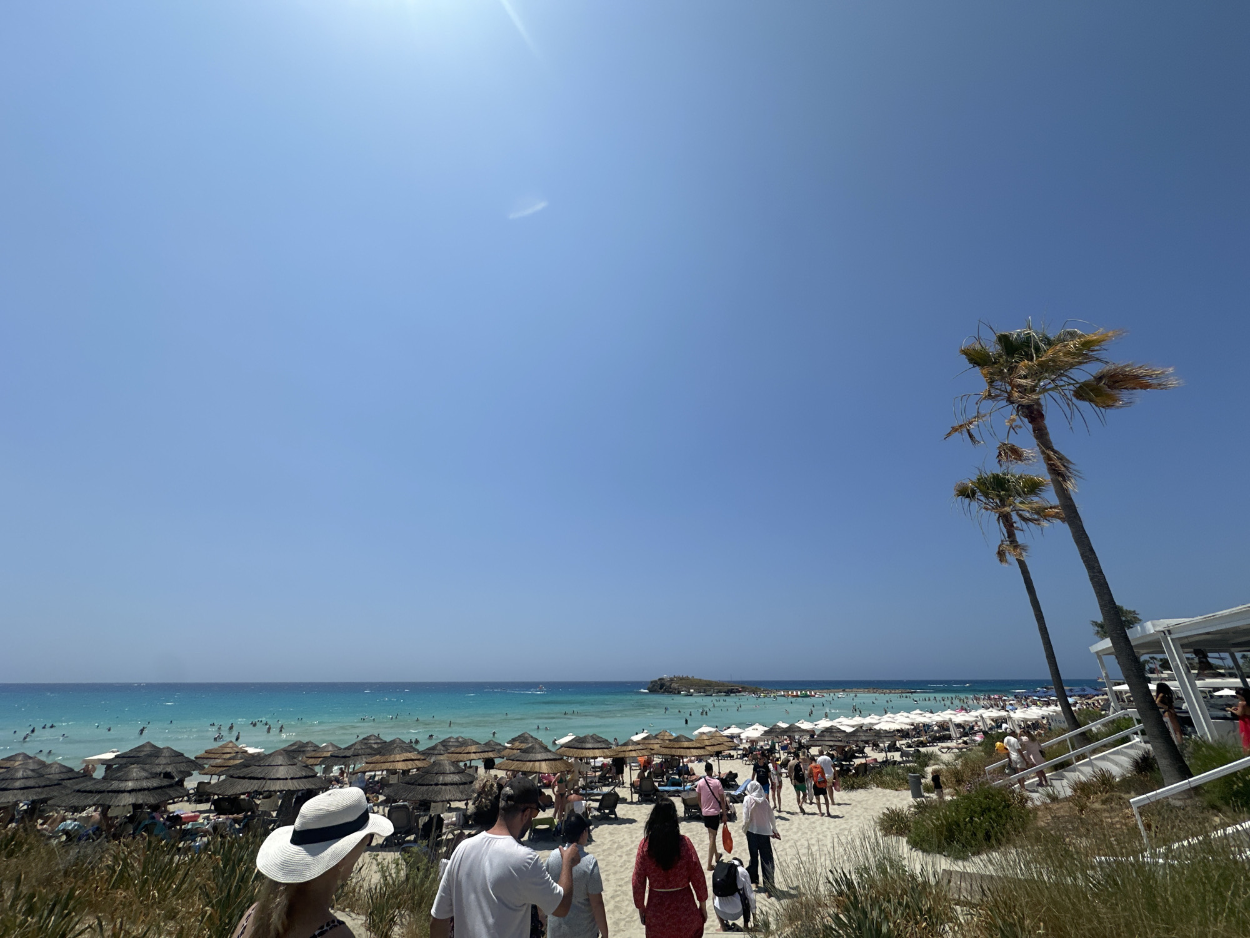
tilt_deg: +23.4
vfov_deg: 85.7
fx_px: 506
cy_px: 469
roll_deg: +0.8
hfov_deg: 102.1
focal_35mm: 14
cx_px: 625
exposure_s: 1/5291
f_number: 2.2
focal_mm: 2.22
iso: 50
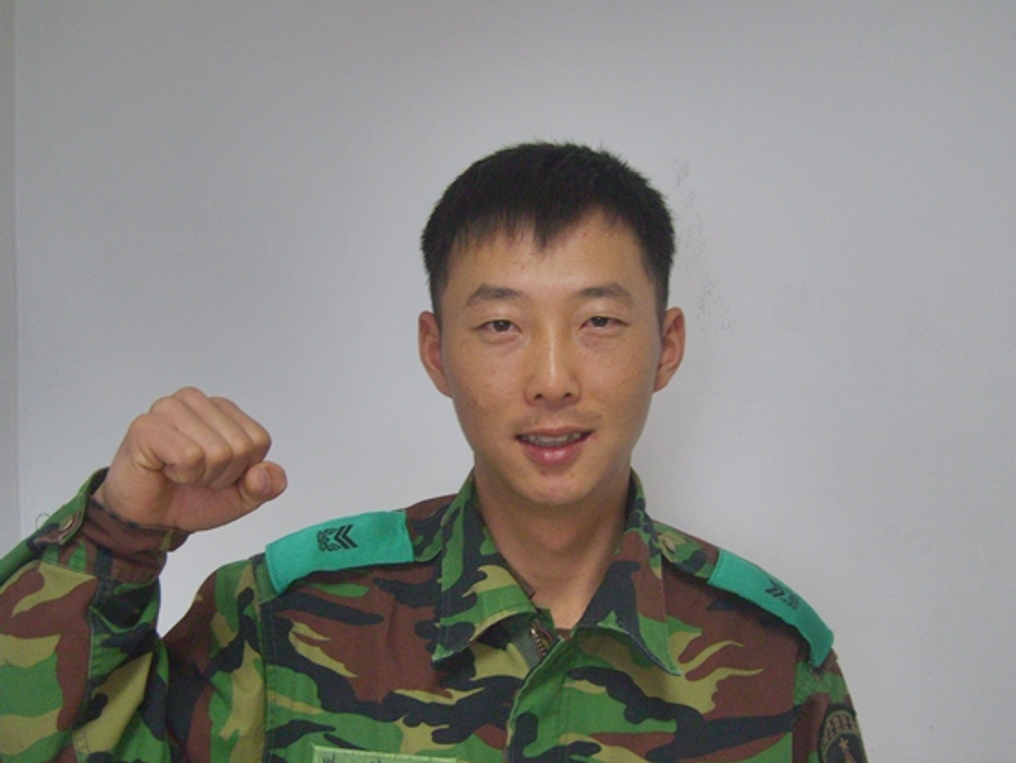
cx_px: 508
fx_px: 1762
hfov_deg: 32.2
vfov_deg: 24.4
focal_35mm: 60
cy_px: 382
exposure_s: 1/40
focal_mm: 12.3
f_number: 3.5
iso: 150
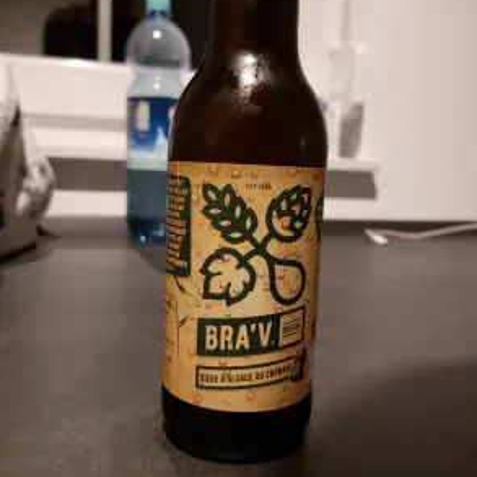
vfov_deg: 55.6
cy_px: 236
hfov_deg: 55.6
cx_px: 241
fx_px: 452
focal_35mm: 29
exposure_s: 1/50
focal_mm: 5.23
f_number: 1.8
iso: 640
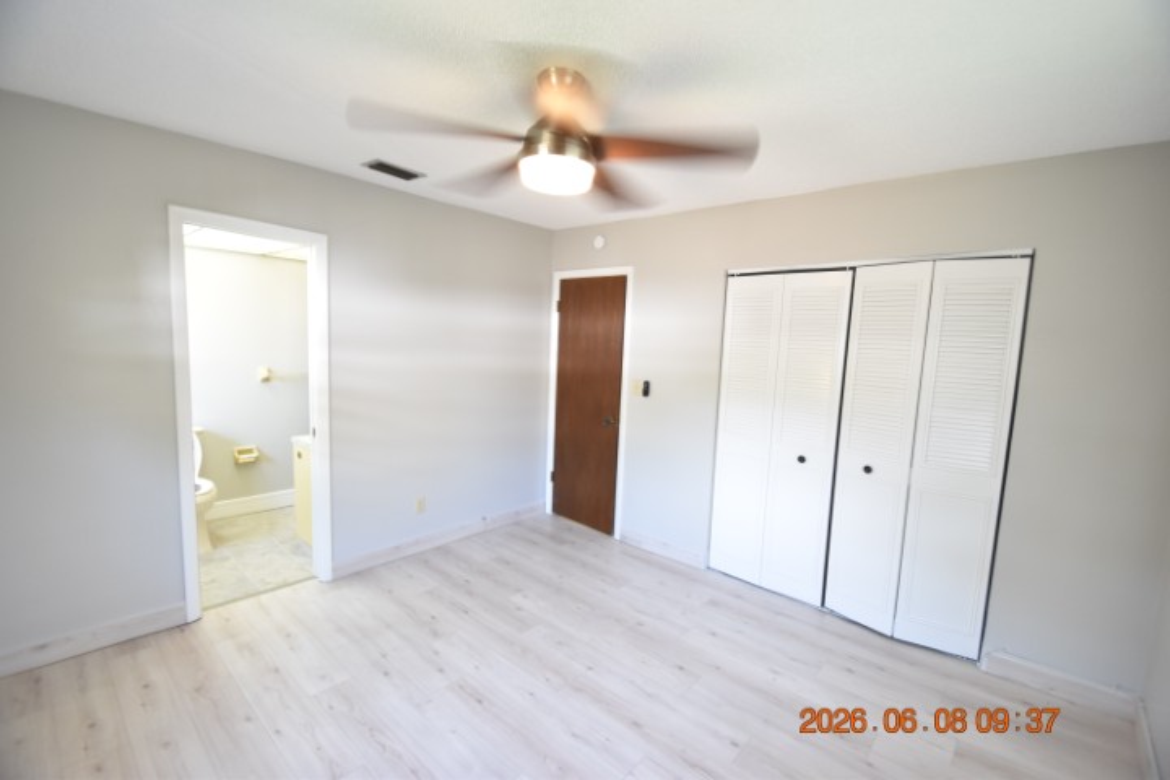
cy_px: 390
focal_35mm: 15
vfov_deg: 77.3
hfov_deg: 100.4
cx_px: 585
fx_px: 487
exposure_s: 1/30
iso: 800
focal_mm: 10
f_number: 3.5
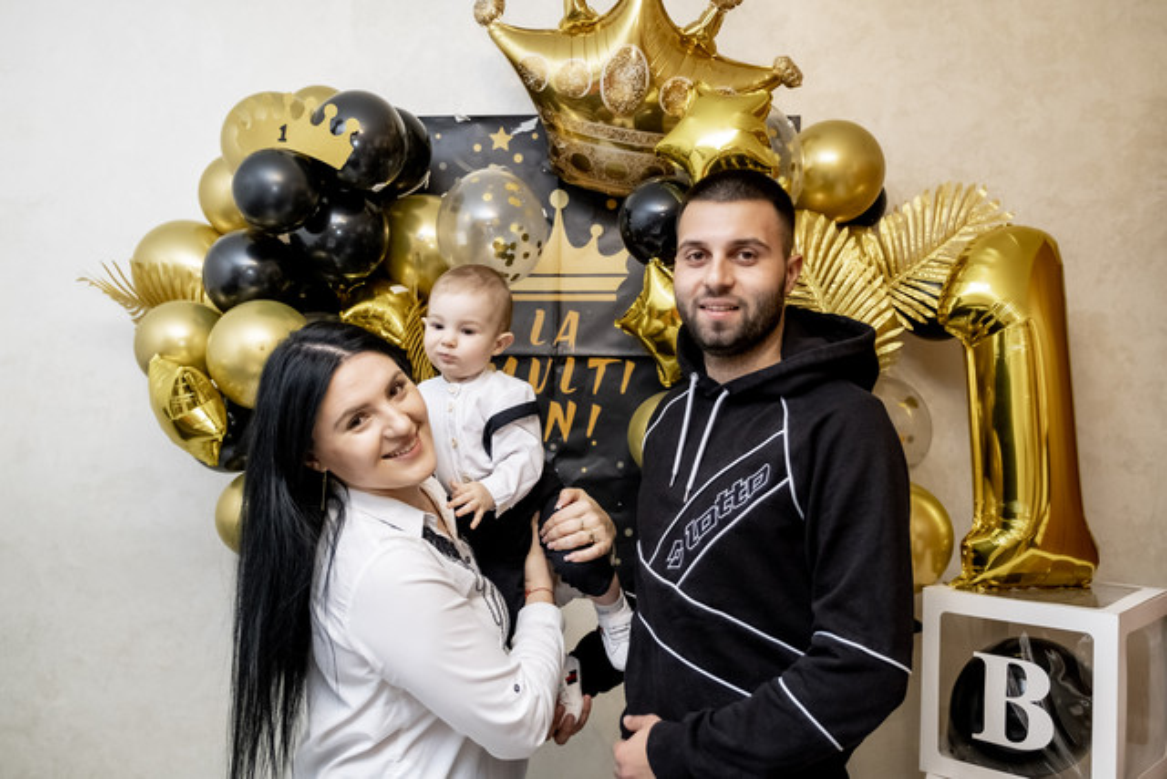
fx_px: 1005
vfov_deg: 42.3
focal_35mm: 31
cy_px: 390
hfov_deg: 60.3
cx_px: 584
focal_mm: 20.6
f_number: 2.8
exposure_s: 1/160
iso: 1600
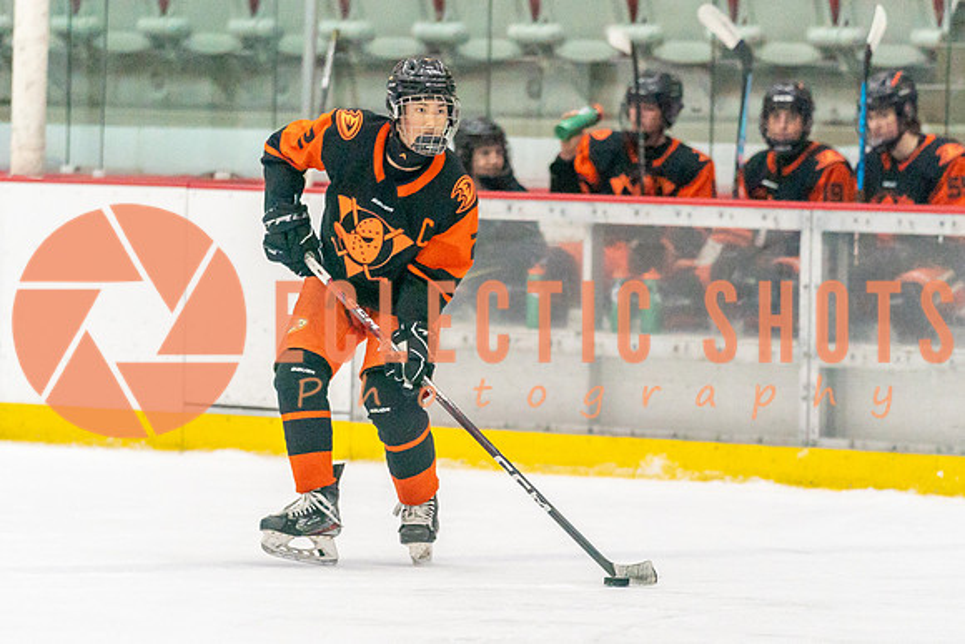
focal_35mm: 350
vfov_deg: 3.9
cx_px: 482
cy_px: 487
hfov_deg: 5.9
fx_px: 9371
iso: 3200
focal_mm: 200
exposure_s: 1/1250
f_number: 2.8
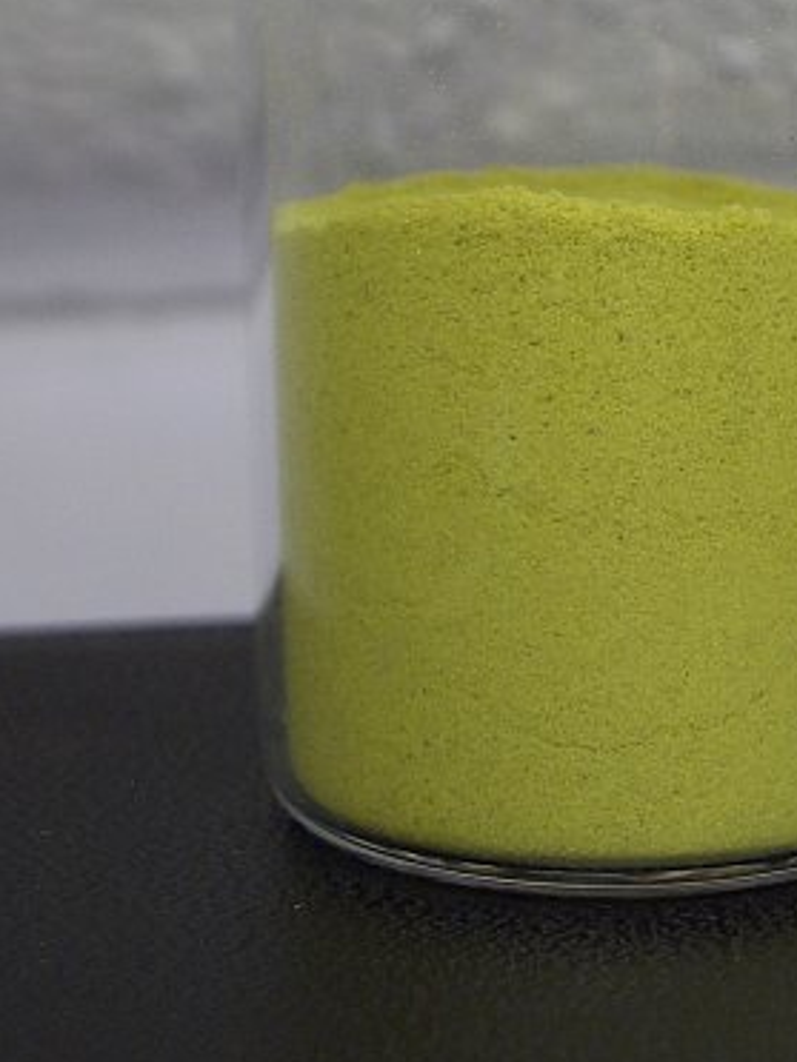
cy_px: 247
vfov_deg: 17.6
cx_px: 571
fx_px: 3408
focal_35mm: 111
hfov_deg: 13.3
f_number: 3.5
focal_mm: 10.2
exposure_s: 1/80
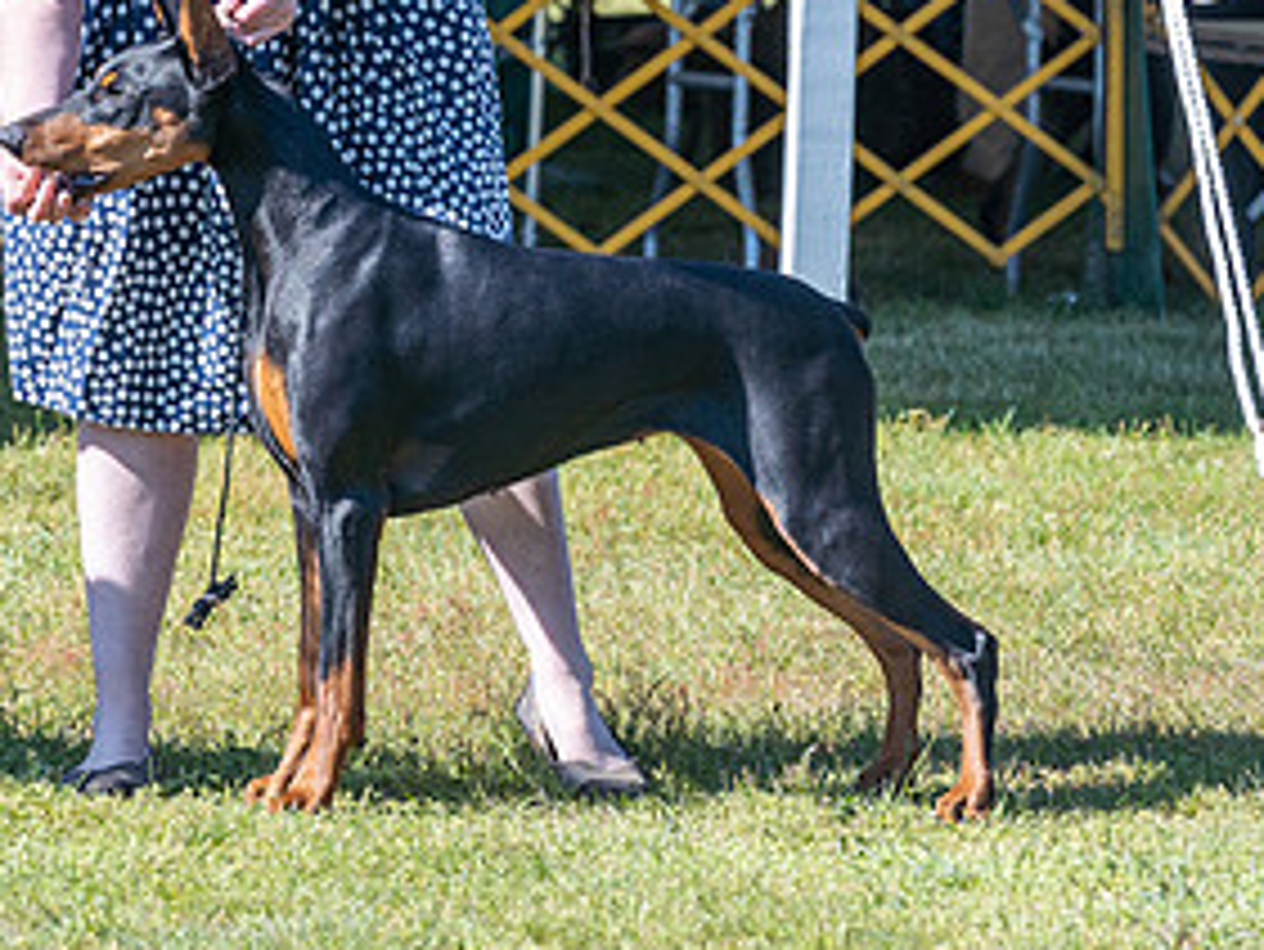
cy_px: 45
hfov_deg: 5.0
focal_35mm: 395
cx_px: 295
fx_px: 14430
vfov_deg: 3.8
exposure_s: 1/1250
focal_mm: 171
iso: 500
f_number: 5.6
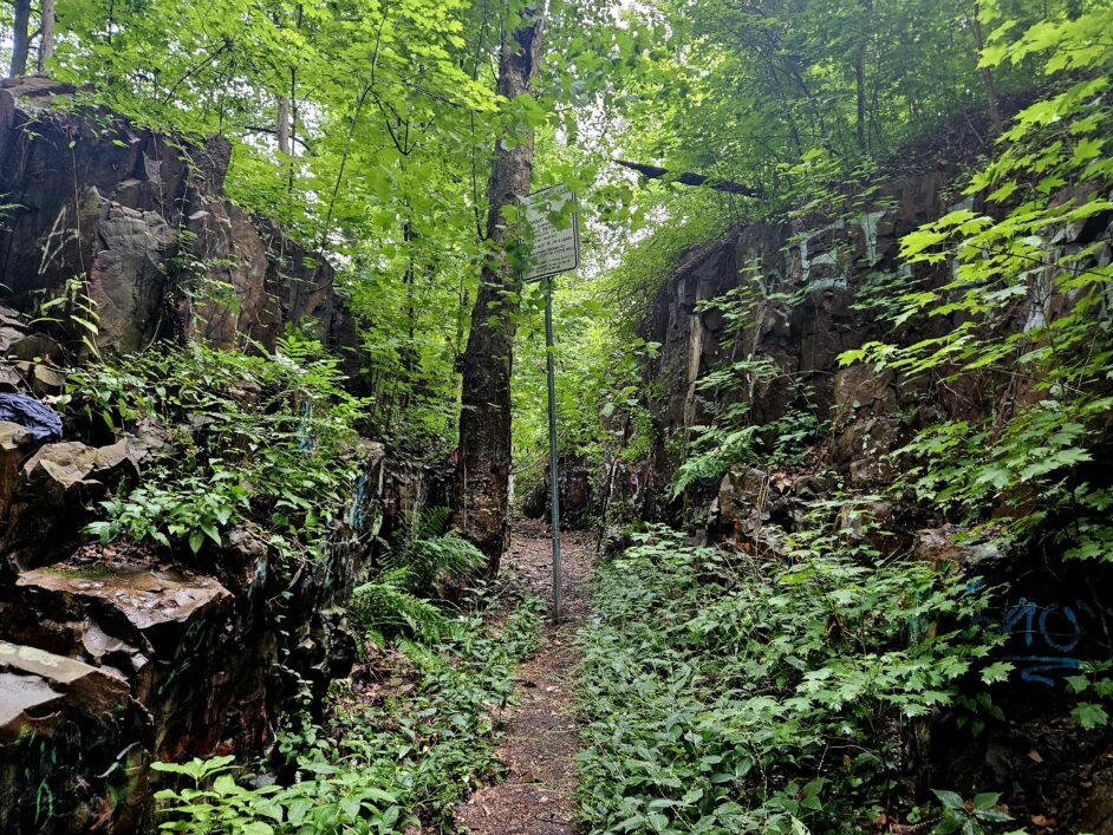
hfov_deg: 69.3
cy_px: 417
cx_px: 586
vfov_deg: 54.9
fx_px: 804
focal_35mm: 25
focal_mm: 5.4
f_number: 1.8
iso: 64
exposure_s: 1/70.4
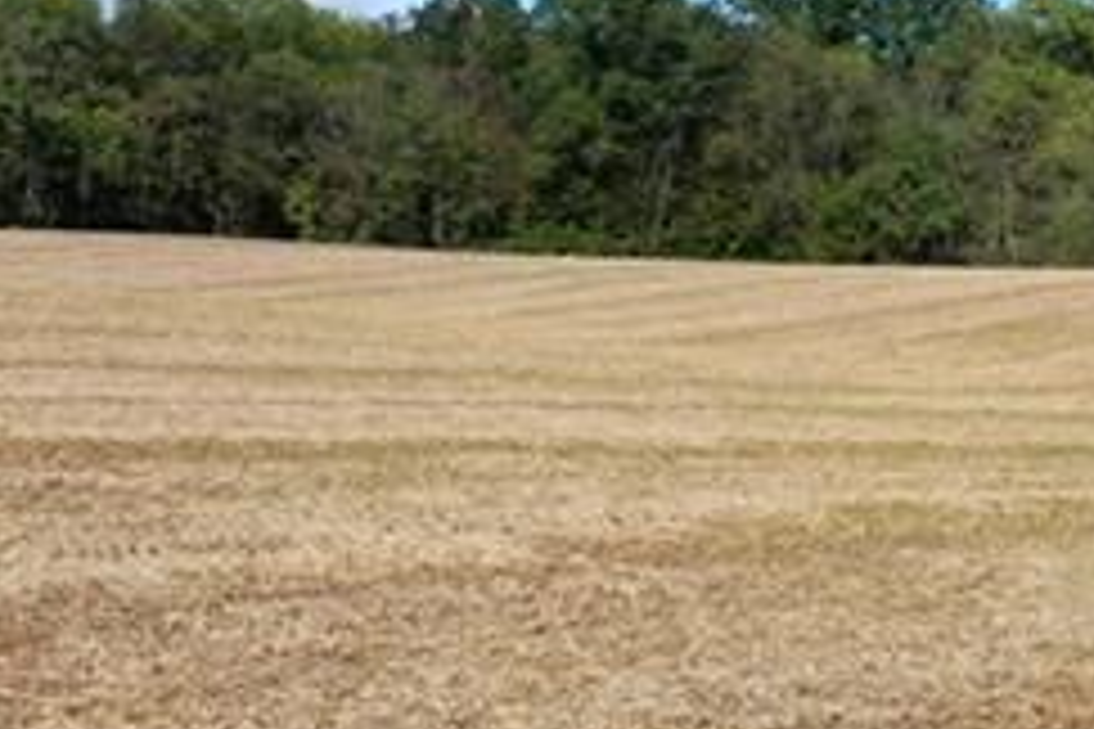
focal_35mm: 118
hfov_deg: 16.3
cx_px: 1468
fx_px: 3586
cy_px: 320
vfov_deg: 11.6
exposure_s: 1/500
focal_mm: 10.26
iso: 100
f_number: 6.3
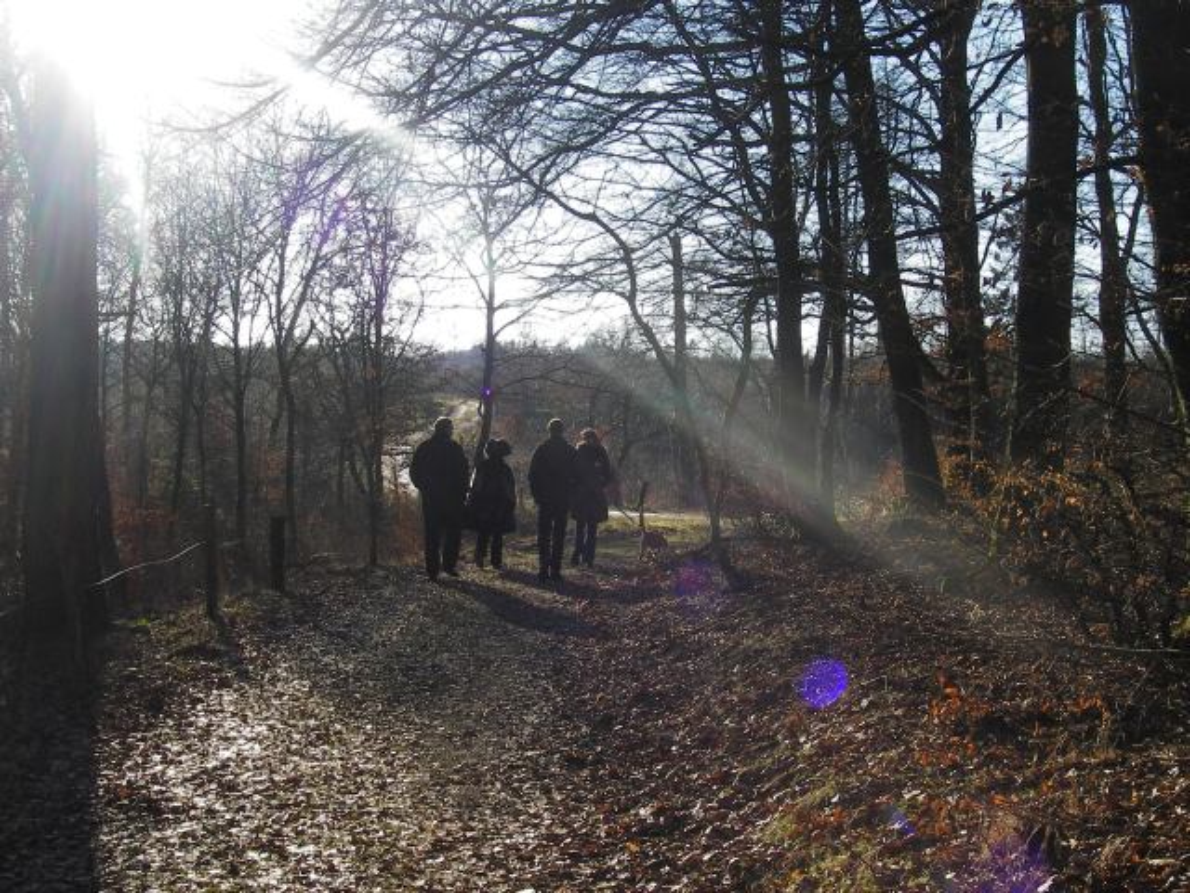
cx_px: 595
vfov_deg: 26.6
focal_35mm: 55
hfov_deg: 34.9
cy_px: 446
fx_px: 1891
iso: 64
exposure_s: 1/160
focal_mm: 9.2
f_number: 7.2
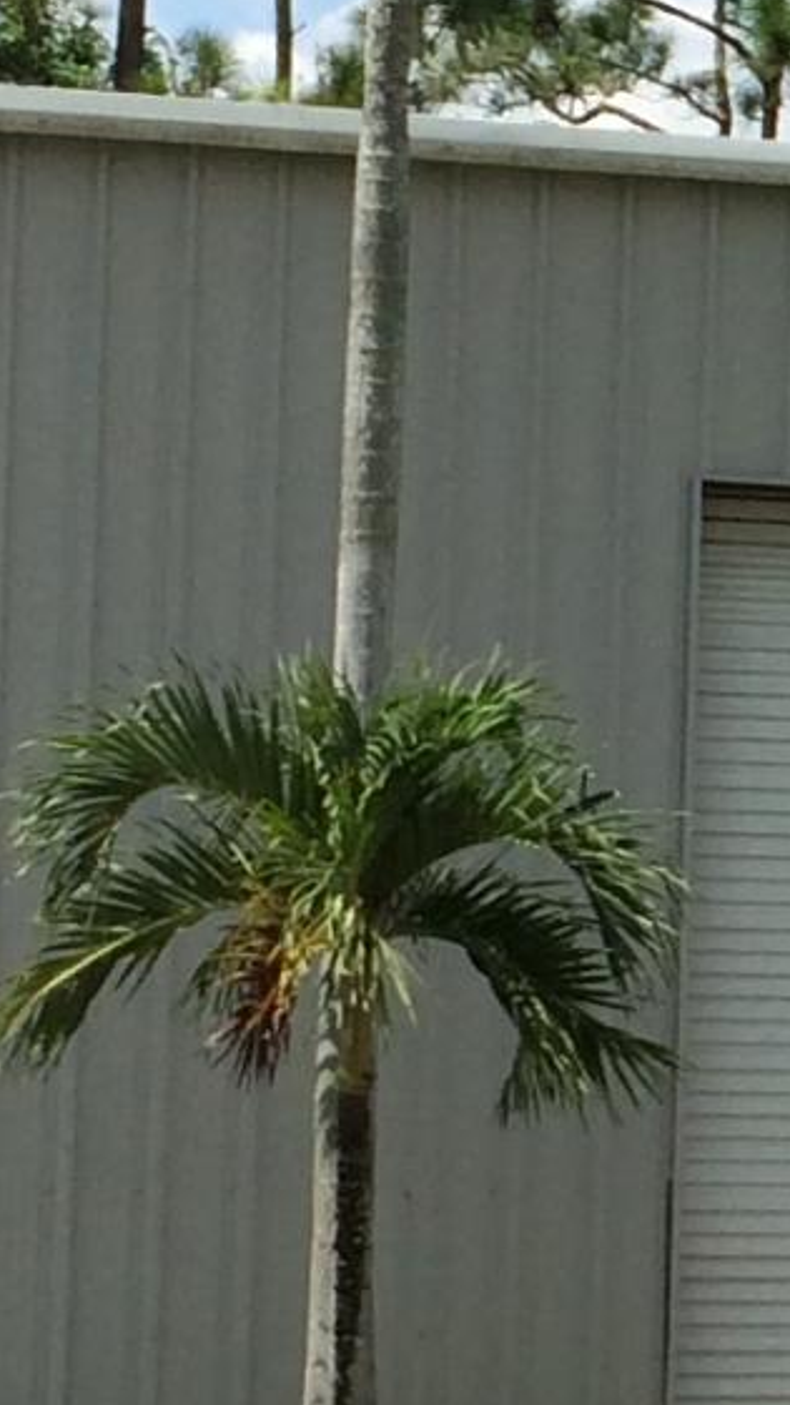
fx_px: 6517
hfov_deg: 6.6
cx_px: 1873
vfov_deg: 12.3
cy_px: 720
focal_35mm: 175
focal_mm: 4.12
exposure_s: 1/2283
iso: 32
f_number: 2.2
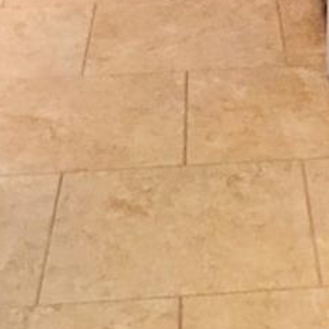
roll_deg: -3.2
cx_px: 435
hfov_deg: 12.9
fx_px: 1409
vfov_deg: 11.4
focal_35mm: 131
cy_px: -424
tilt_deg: -3.3
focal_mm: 4.15
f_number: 2.2
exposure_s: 1/20
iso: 250
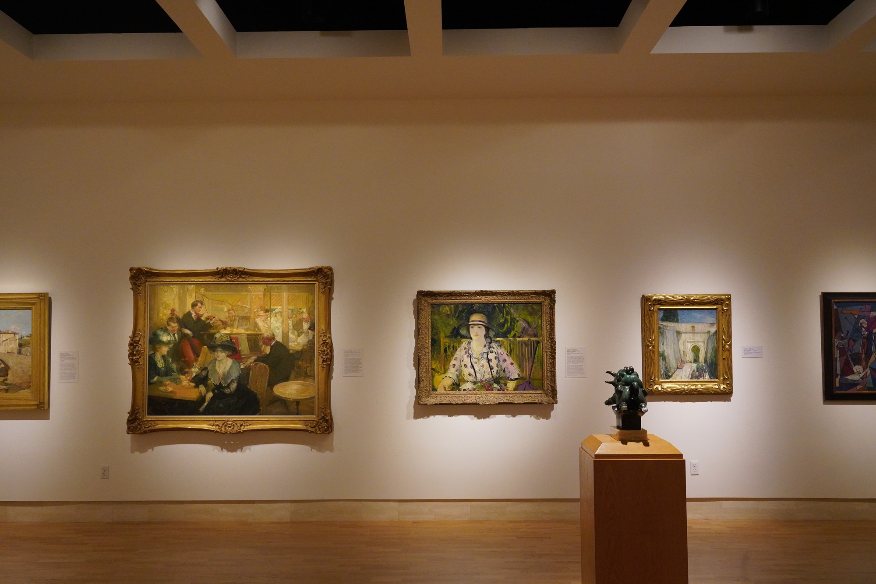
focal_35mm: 33
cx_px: 438
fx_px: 803
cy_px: 292
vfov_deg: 40.0
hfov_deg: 57.2
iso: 8000
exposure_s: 1/80
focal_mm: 33
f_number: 9
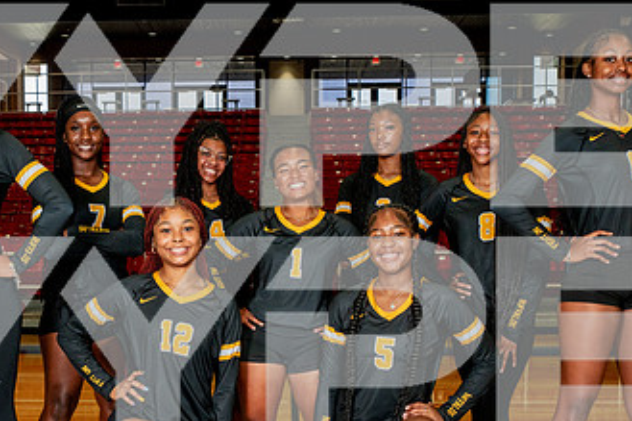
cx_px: 229
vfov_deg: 22.3
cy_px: 339
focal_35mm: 60
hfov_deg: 33.2
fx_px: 1053
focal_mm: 34
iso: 800
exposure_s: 1/200
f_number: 7.1
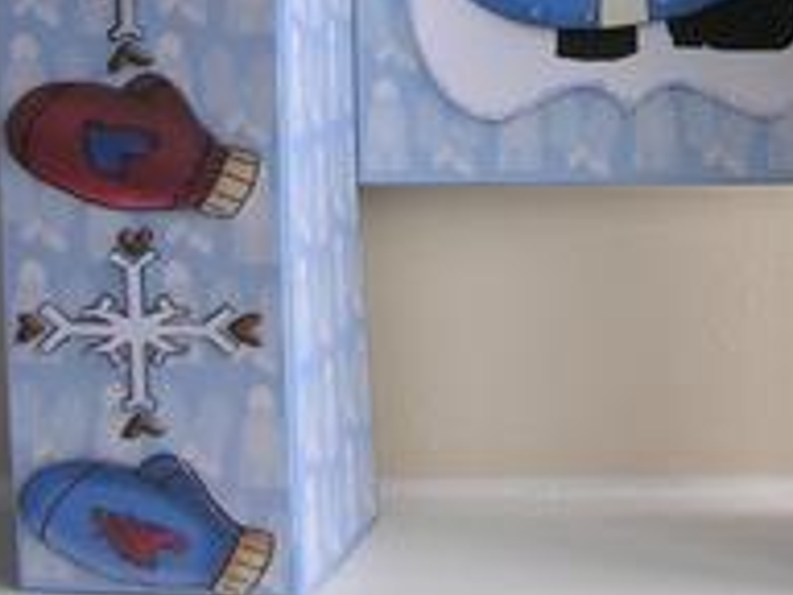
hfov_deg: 21.7
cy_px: 25
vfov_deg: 16.3
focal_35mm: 89
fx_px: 2039
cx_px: 640
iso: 50
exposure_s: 1/30.9
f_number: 2.8
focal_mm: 5.8
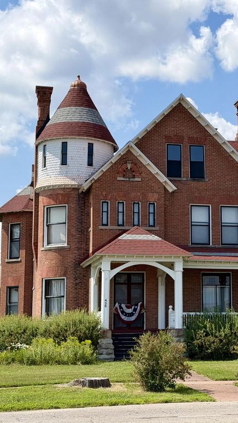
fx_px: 786
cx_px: 195
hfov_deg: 17.1
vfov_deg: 30.2
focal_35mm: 70
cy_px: 212
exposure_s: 1/6024
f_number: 1.78
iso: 64
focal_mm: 6.76
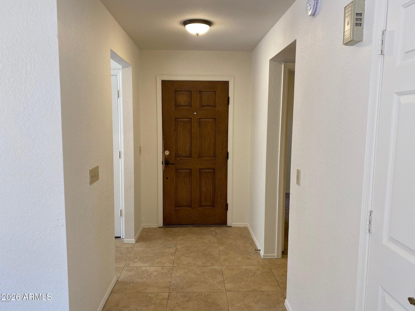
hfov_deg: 67.3
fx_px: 312
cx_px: 208
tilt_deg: -7.4
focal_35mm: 26
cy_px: 156
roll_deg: -0.4
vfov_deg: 53.1
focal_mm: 4.25
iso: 80
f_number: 1.8
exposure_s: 1/60
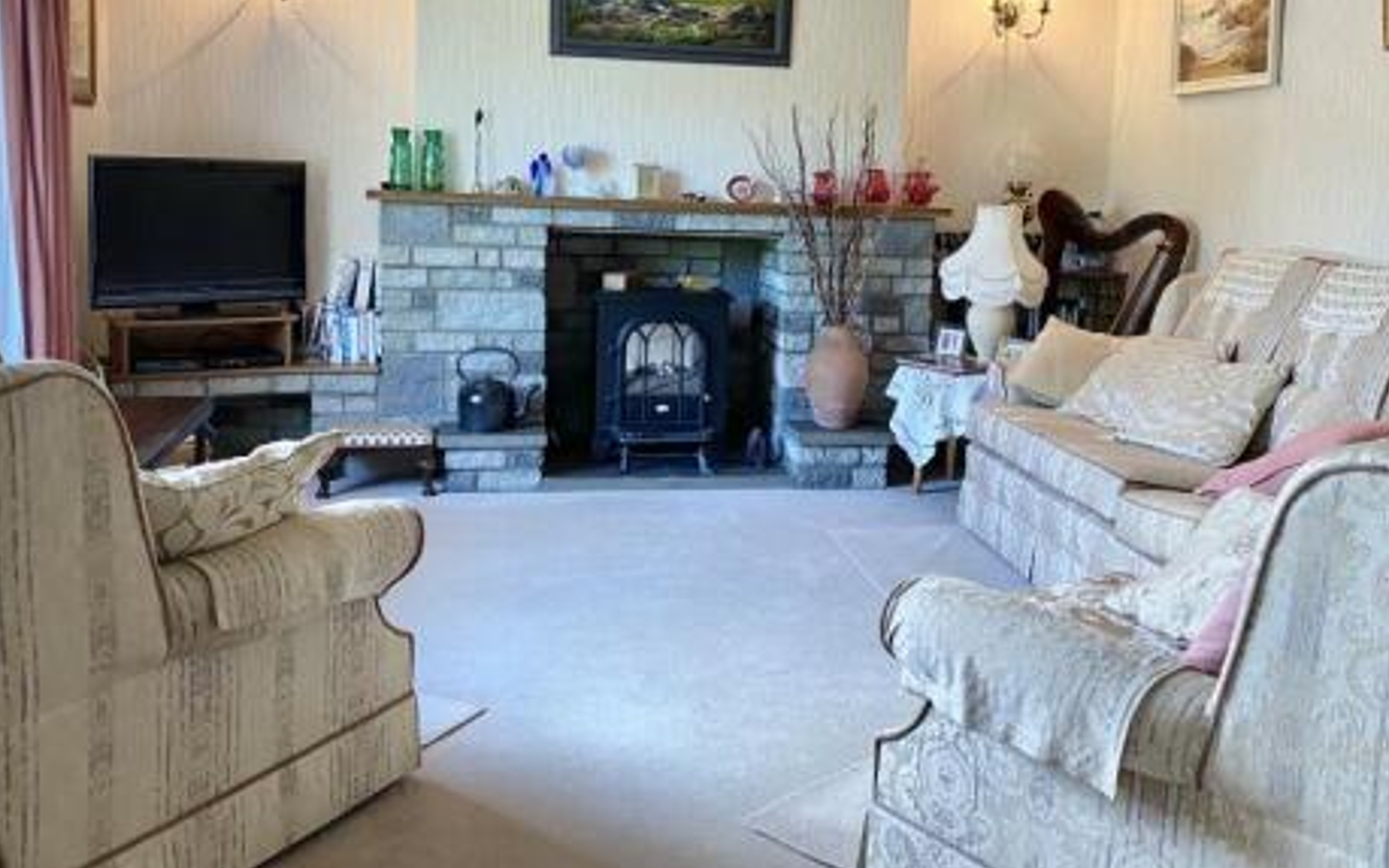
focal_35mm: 35
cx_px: 728
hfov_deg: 55.3
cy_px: 319
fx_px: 1325
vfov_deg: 36.1
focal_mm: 4.25
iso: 64
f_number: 1.8
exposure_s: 1/50
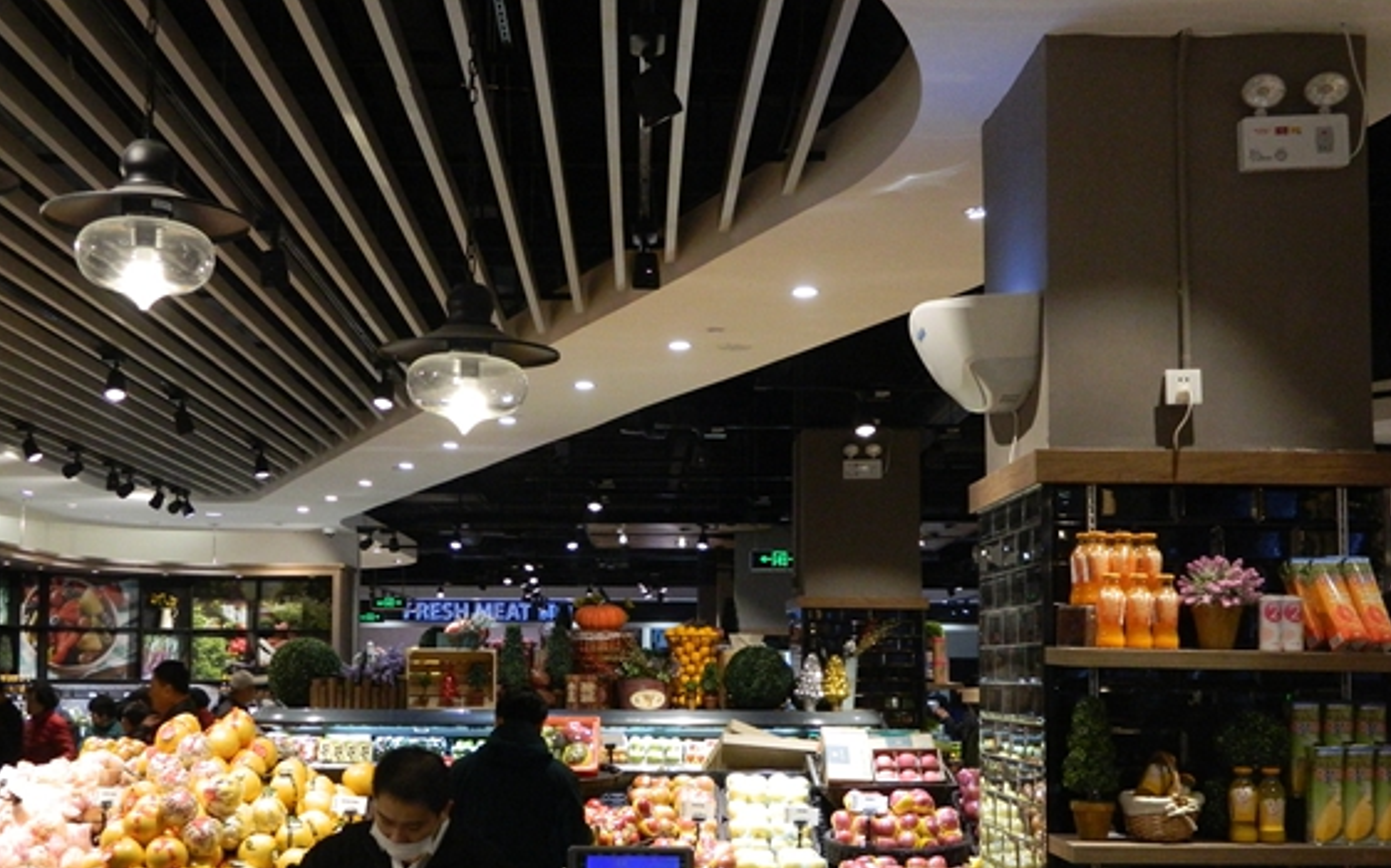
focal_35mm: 49
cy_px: 546
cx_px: 637
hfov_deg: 41.0
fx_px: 1857
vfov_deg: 26.2
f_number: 3.5
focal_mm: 7.3
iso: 400
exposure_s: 1/60
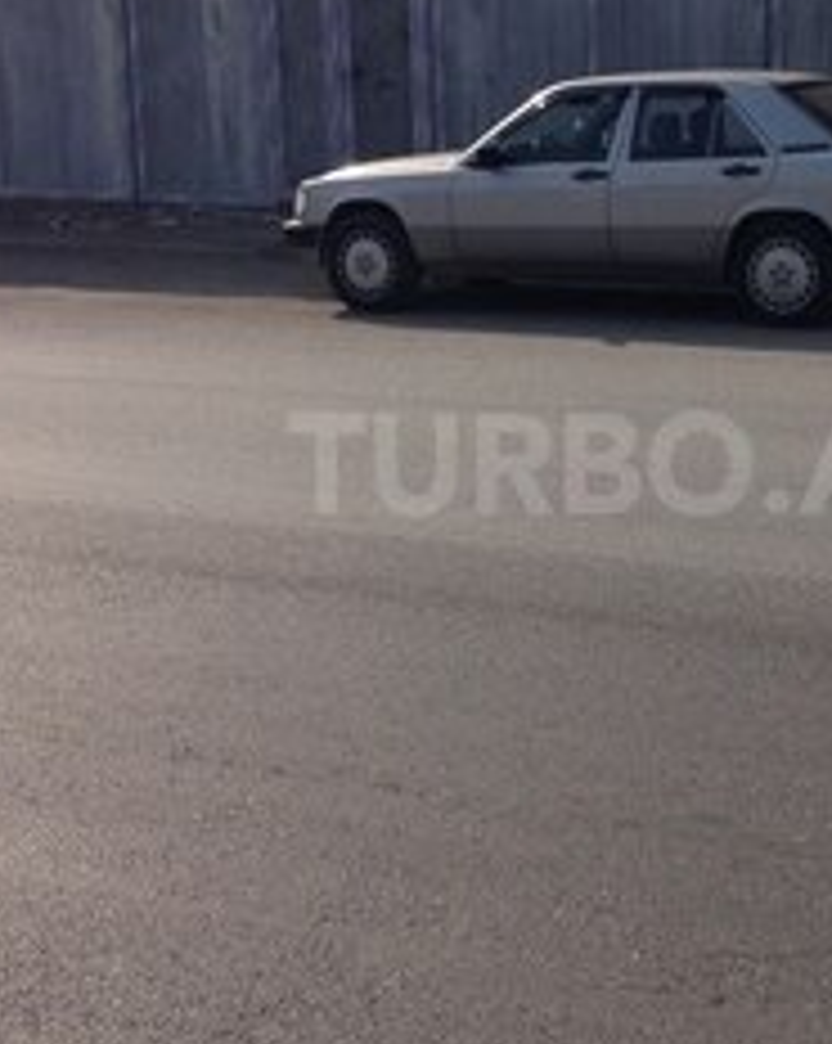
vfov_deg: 27.5
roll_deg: +1.6
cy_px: 464
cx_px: 634
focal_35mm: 69
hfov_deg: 21.9
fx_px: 2128
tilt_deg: -12.8
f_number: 2.4
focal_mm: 4.12
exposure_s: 1/2584
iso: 50
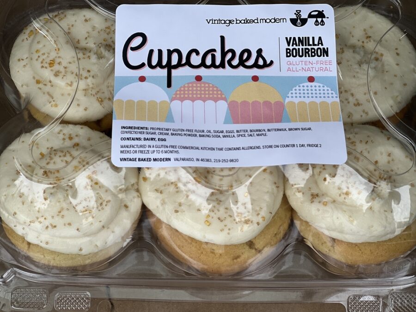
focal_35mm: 77
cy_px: 156
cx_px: 208
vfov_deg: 19.1
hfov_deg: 25.3
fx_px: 925
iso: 25
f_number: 2.8
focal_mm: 9
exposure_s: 1/244
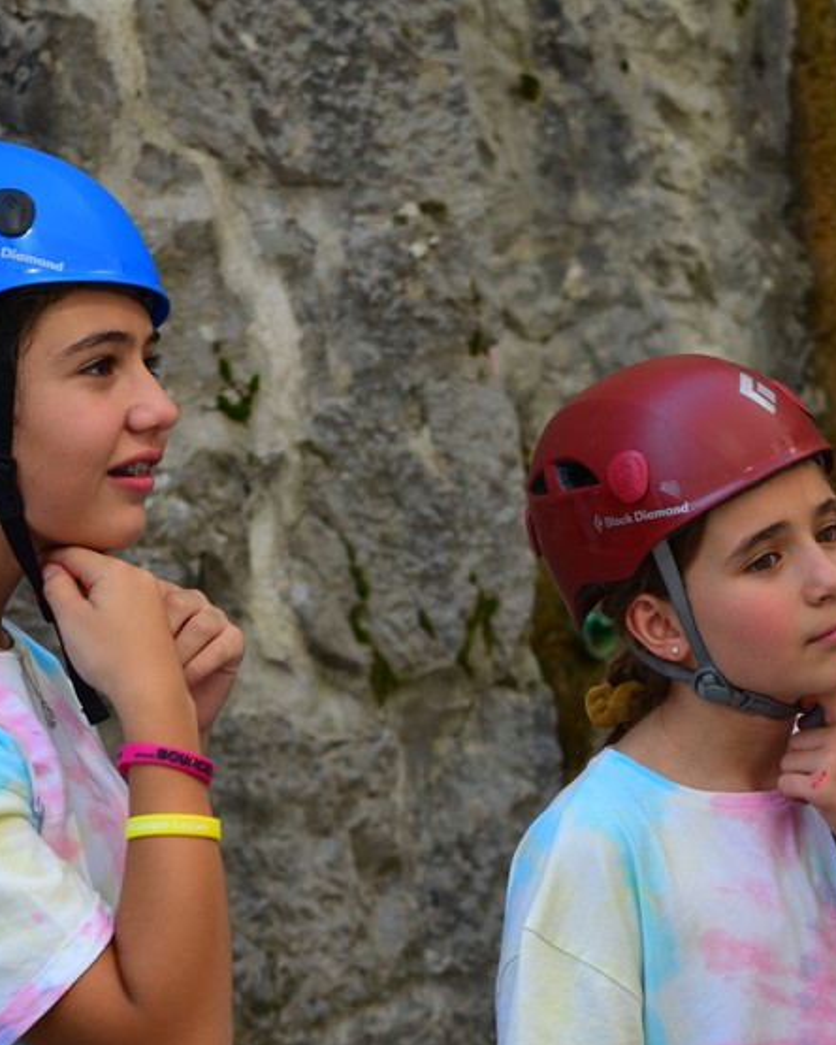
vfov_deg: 14.8
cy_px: 611
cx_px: 710
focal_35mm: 130
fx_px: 4021
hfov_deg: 11.8
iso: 100
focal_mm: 50
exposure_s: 1/80
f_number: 5.6
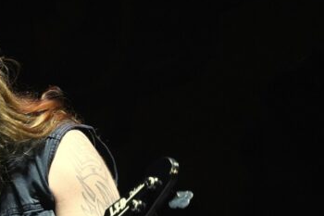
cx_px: 119
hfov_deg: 7.1
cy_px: 195
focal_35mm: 290
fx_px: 2609
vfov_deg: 4.7
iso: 6400
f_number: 5
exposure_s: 1/160
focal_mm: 88
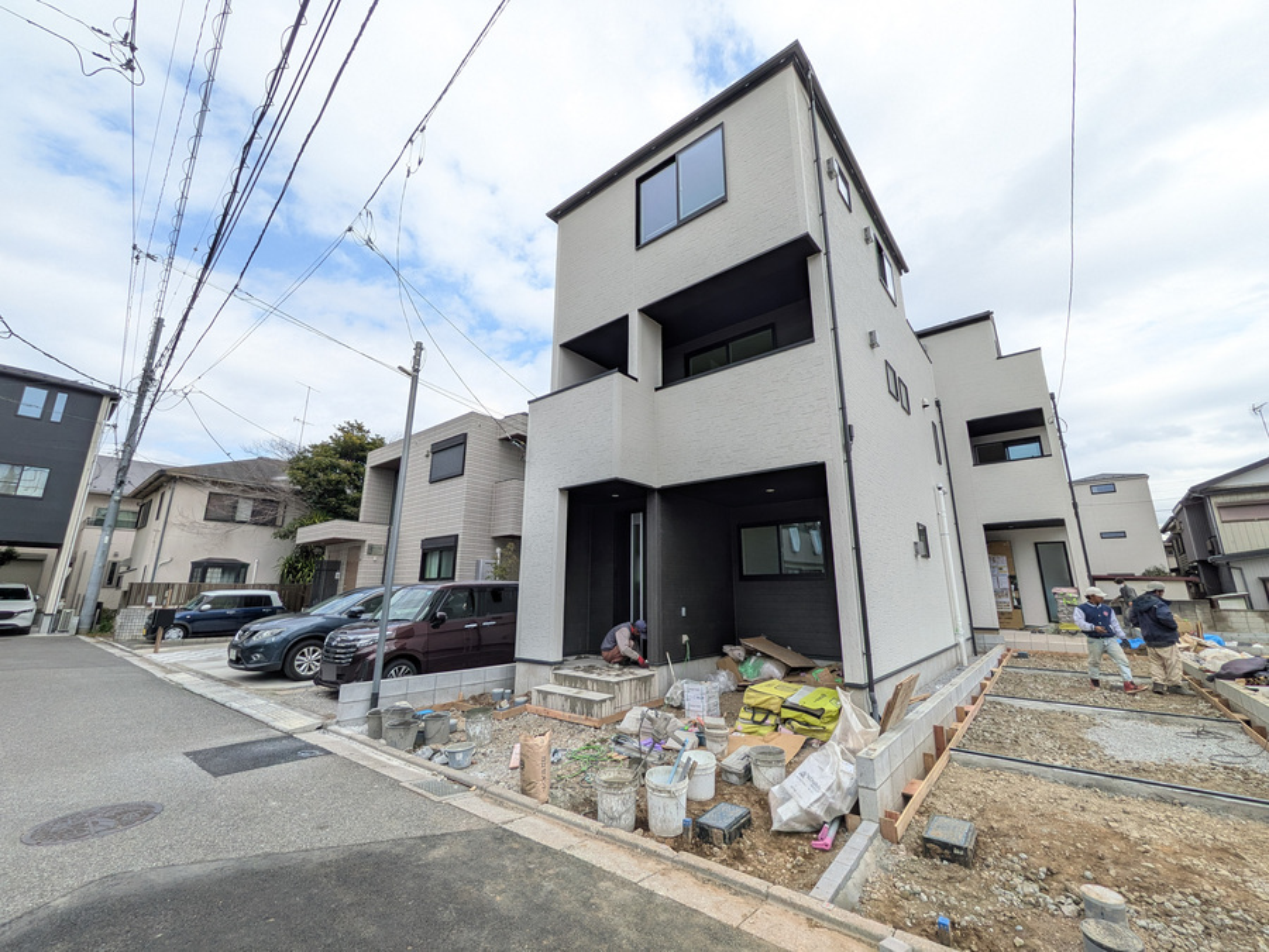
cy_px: 476
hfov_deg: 102.1
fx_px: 513
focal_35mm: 14
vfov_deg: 85.7
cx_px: 634
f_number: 2.2
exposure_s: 1/1133
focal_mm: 1.83
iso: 51
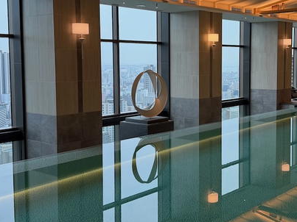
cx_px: 184
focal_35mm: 50
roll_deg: +0.4
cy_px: 90
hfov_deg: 38.0
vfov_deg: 29.0
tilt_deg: -4.5
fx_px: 429
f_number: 1.78
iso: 125
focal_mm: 6.76
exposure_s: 1/118
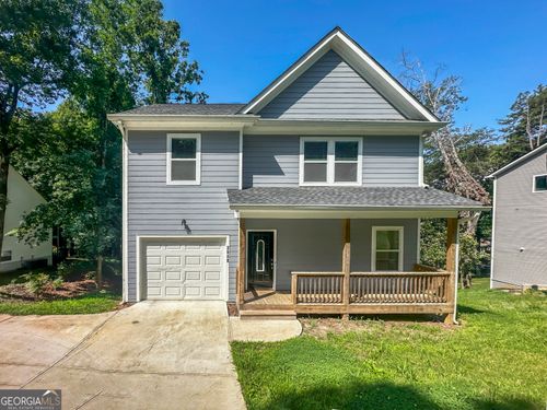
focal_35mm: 14
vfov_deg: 85.7
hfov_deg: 102.1
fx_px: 221
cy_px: 205
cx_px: 274
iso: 50
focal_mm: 2.22
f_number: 2.2
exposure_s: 1/2200
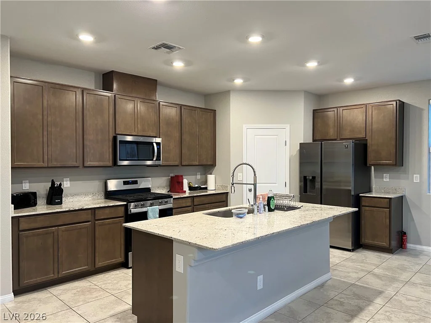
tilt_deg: -3.2
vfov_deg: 53.1
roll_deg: -0.8
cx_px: 216
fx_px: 324
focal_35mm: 26
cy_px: 162
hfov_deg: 67.3
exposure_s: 1/60
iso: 100
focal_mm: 5.7
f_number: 1.5
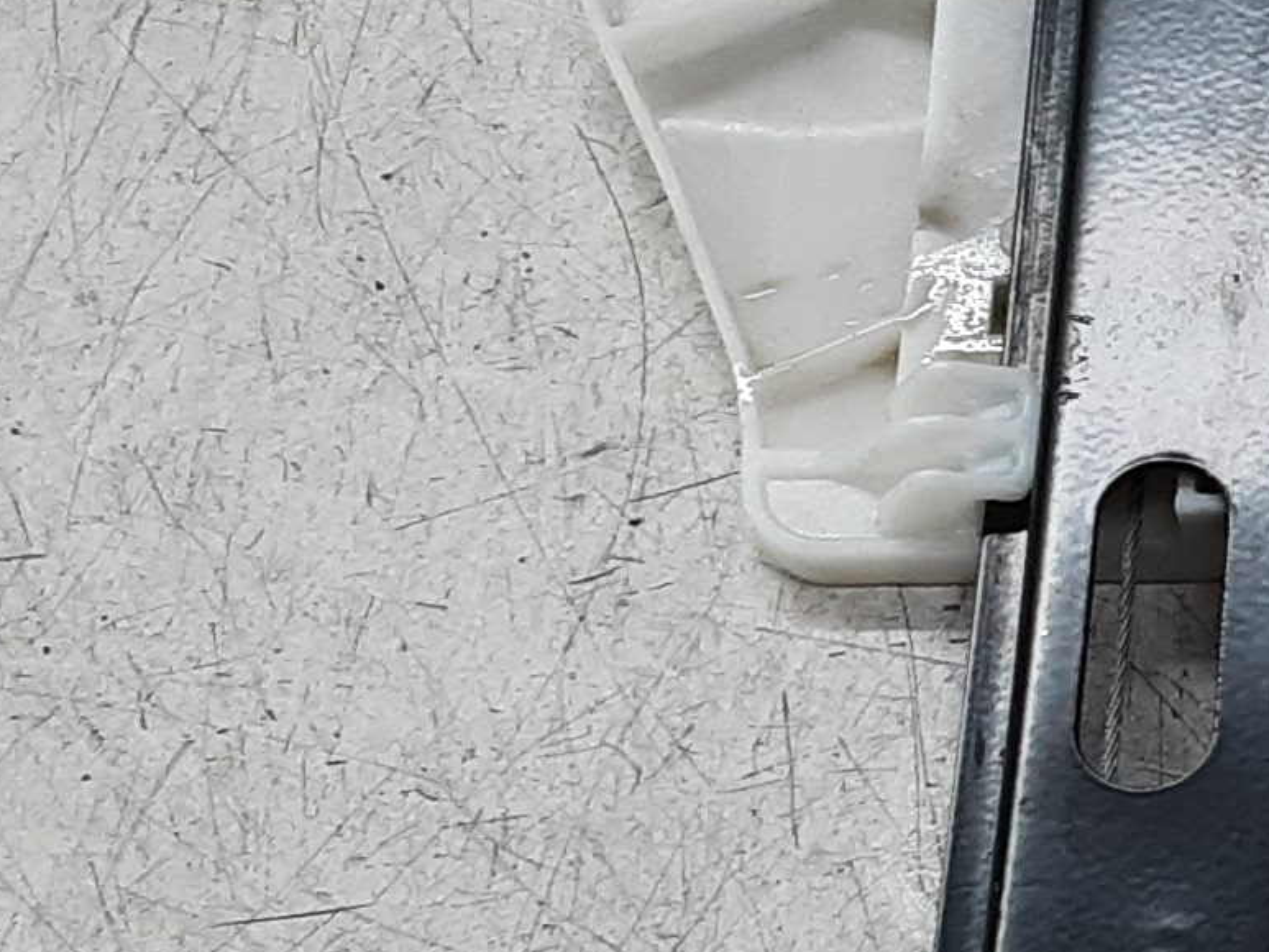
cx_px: 1919
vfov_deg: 13.0
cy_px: 412
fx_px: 4180
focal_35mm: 114
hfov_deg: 15.8
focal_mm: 2.91
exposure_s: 1/50
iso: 64
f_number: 1.9
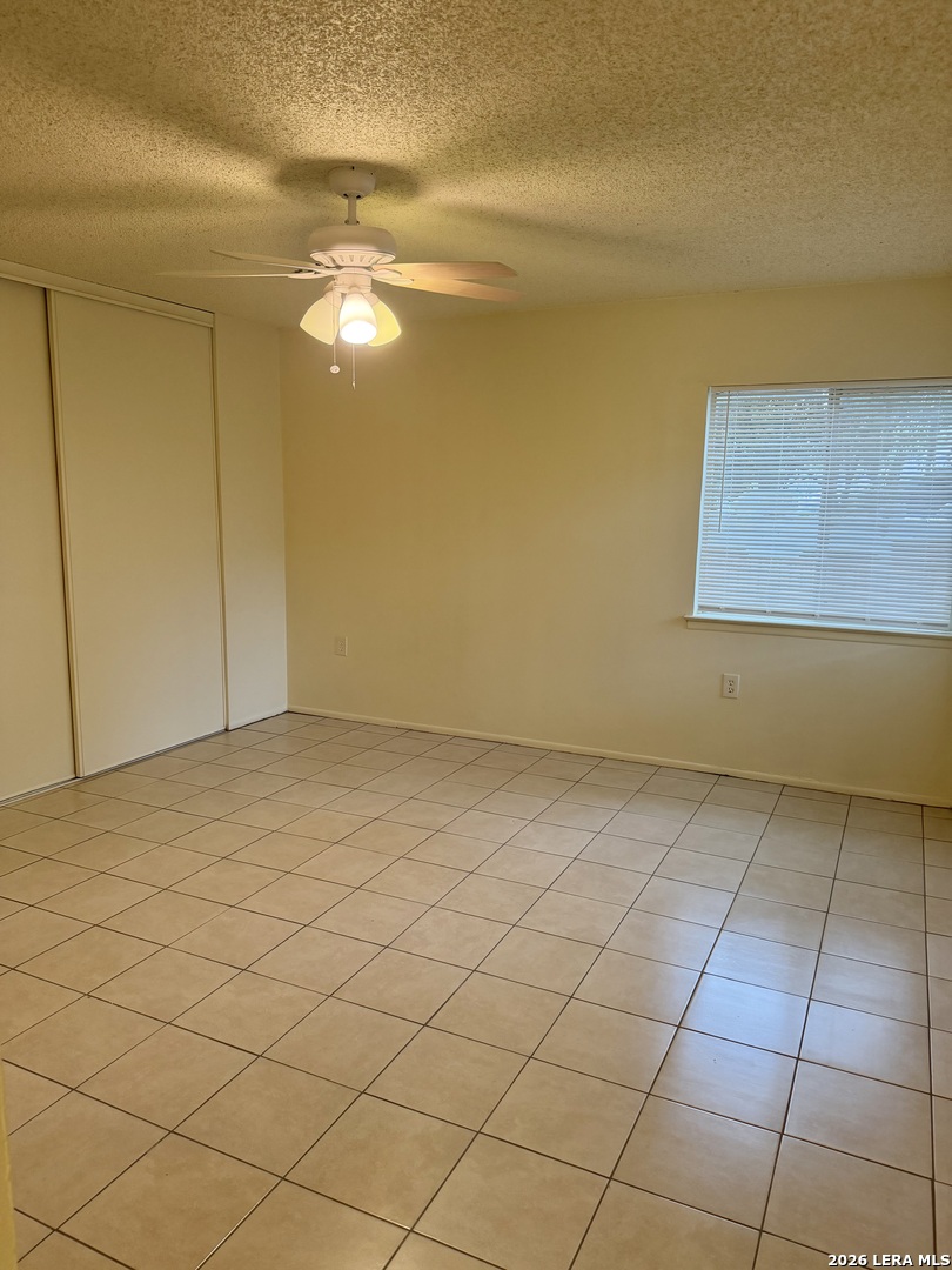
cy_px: 635
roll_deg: -0.3
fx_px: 880
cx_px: 476
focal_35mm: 24
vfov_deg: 71.6
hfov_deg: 56.8
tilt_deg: -8.9
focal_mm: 6.76
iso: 250
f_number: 1.78
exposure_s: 1/120
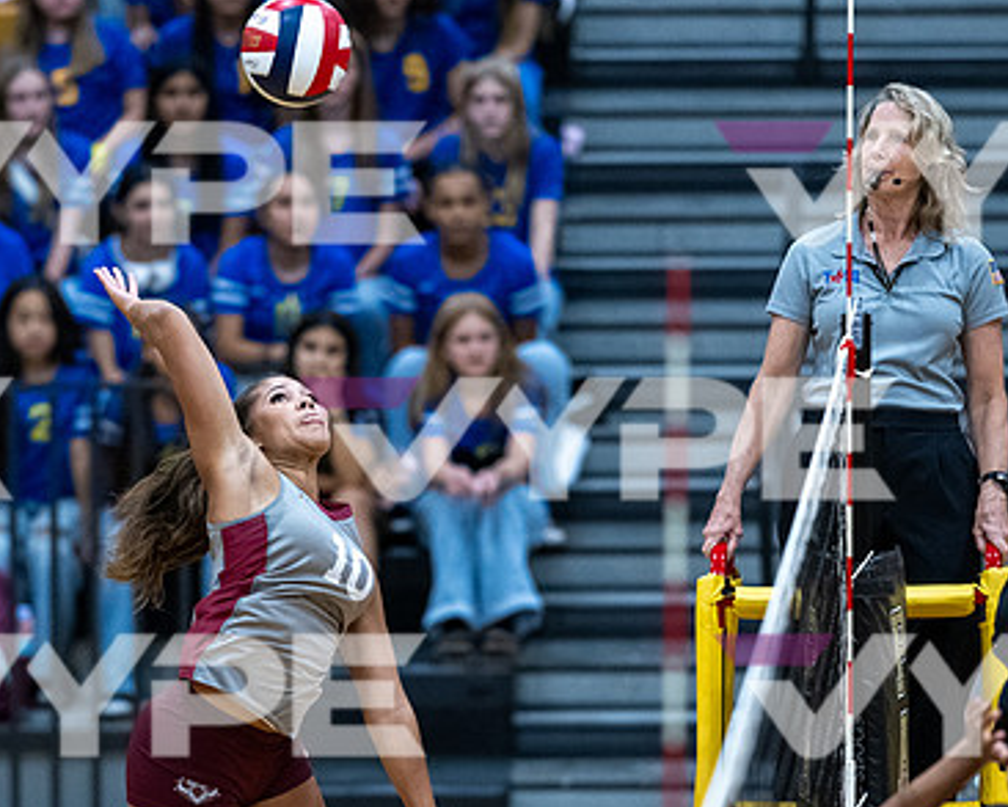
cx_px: 361
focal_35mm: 455
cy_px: 647
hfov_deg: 4.3
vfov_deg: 3.4
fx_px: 13578
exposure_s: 1/1600
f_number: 2
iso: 3200
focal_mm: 200
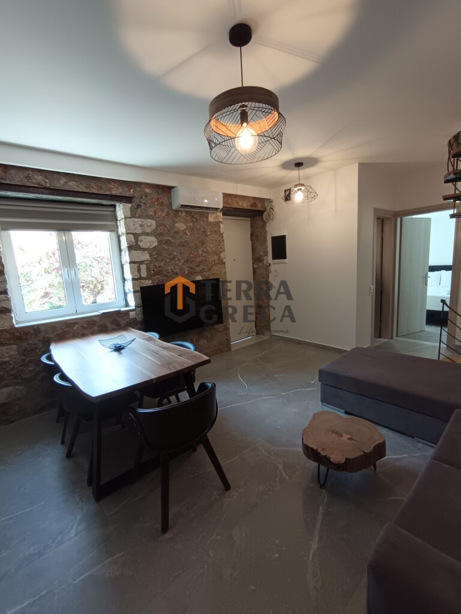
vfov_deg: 98.2
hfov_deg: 81.7
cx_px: 230
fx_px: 266
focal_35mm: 15
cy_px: 307
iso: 154
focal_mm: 1.65
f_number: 2.2
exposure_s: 1/50
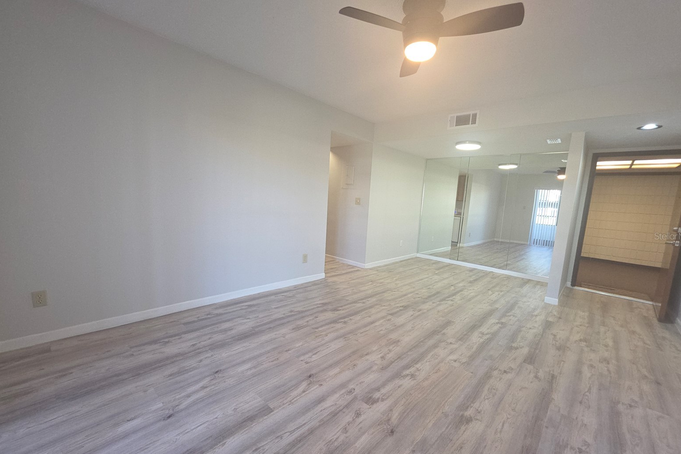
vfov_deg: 81.2
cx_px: 343
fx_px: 265
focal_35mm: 14
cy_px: 236
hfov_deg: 104.3
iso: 125
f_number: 1.9
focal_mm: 2.2
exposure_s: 1/60
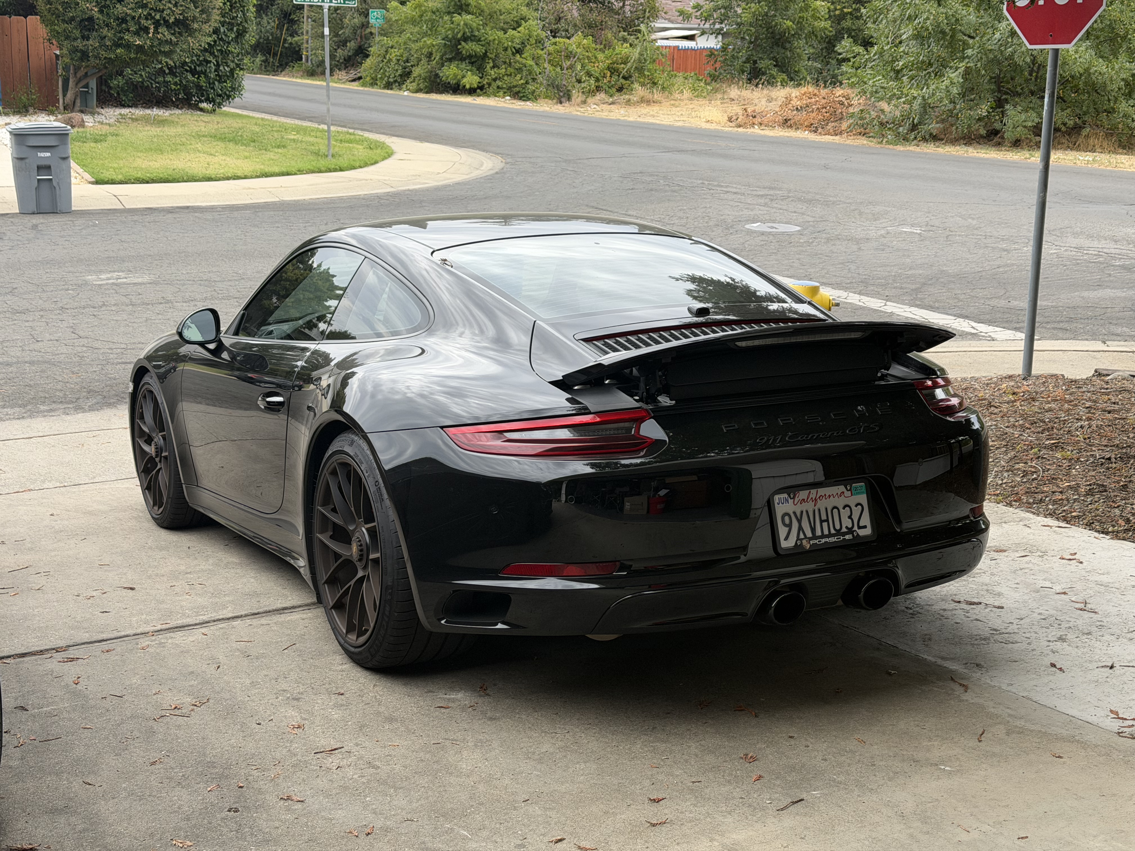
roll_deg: -1.1
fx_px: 1574
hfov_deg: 39.7
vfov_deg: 30.3
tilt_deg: -11.8
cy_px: 426
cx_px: 568
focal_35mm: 48
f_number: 1.78
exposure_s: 1/1167
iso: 64
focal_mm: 6.76
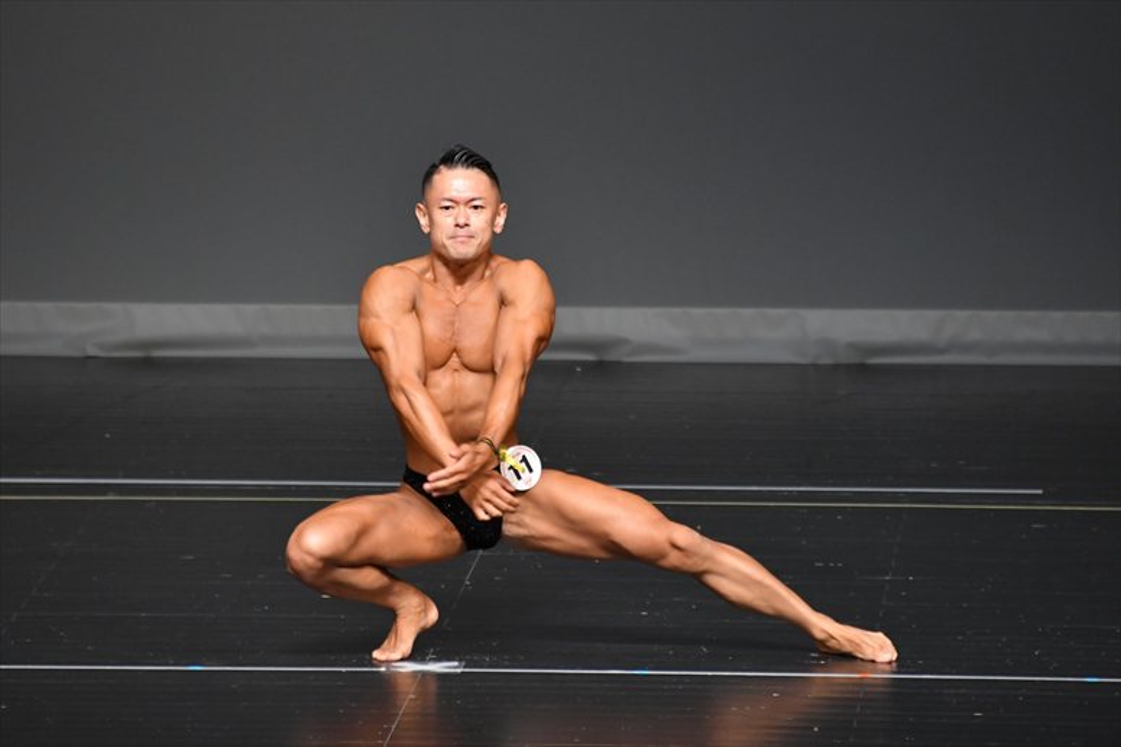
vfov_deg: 3.1
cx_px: 560
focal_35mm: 450
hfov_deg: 4.6
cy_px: 374
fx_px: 14006
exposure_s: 1/400
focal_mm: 300
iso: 2500
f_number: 5.6
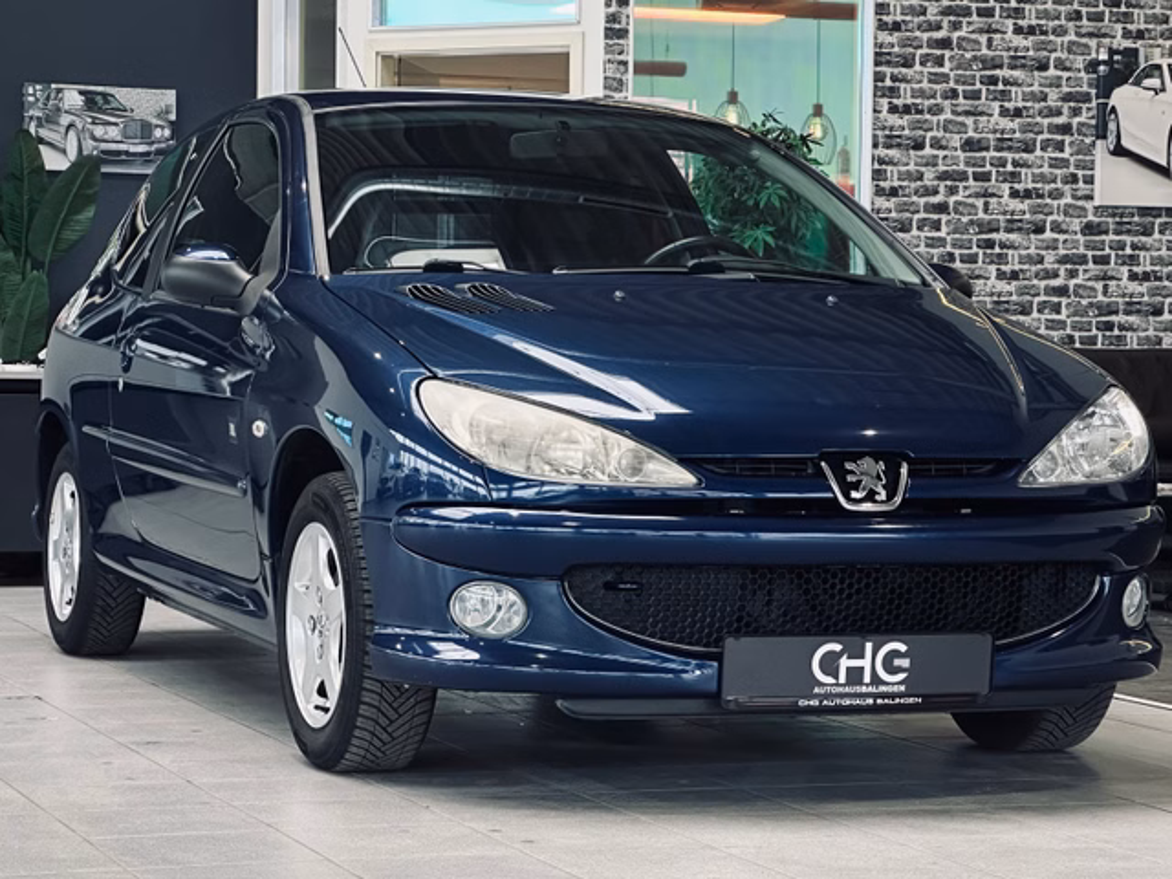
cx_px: 586
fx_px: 2607
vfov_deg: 19.1
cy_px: 440
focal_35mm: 77
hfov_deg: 25.3
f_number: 2.8
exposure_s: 1/100
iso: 320
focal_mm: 9
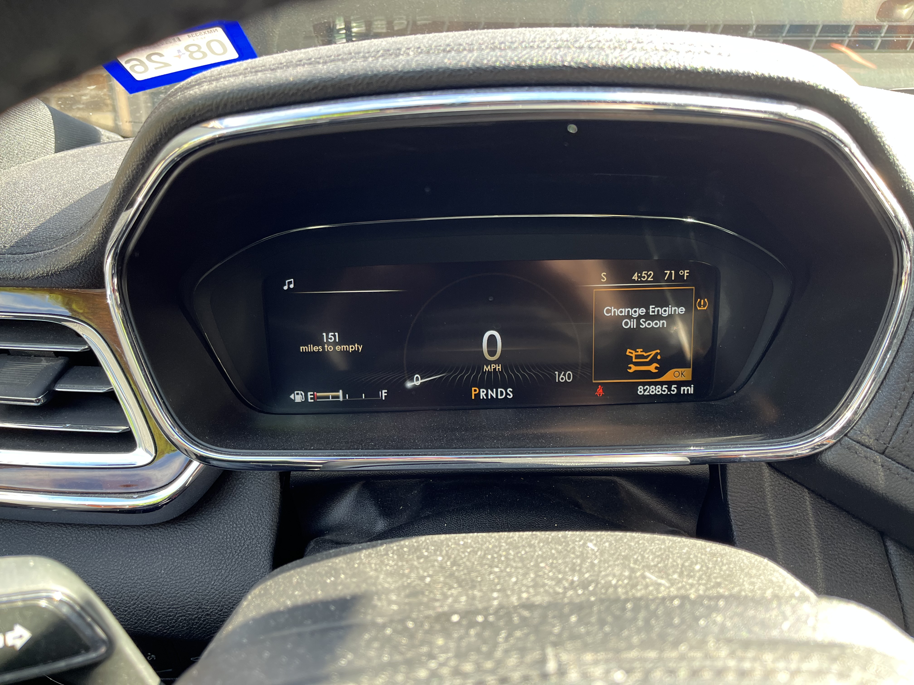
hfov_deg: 67.3
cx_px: 457
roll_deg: +0.6
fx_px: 687
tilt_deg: -17.9
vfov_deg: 53.1
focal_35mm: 26
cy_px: 342
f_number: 1.6
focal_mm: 5.1
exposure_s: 1/121
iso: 125
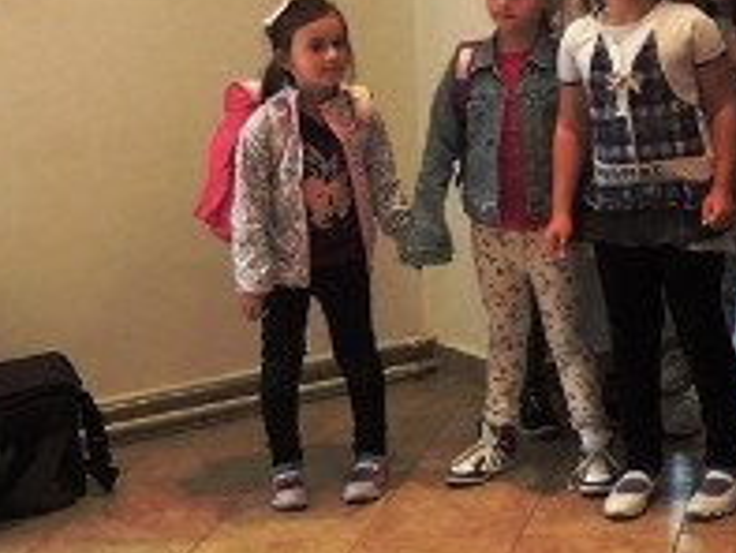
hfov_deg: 17.0
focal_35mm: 107
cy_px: -149
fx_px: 2276
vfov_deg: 13.4
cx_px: 1027
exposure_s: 1/50
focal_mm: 5.8
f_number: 3.2
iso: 360
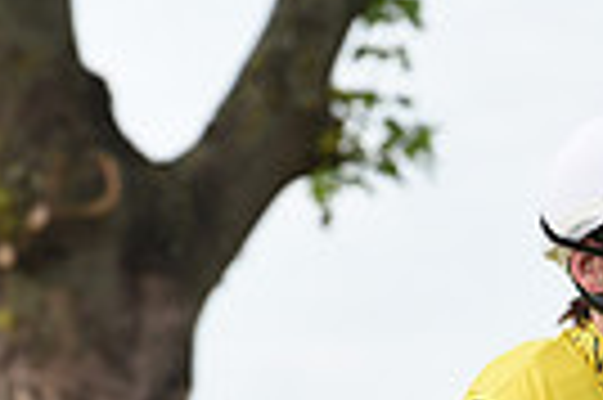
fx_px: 14521
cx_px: 747
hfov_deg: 2.4
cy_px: 771
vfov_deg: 1.6
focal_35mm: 868
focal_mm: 200
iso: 800
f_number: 5.6
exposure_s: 1/1600
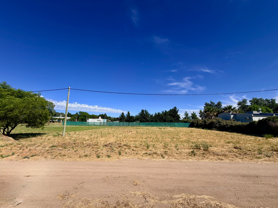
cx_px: 139
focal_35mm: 14
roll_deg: -0.8
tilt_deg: +10.4
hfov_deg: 102.1
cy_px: 104
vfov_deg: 85.7
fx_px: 112
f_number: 2.2
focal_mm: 2.22
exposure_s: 1/1656
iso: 20
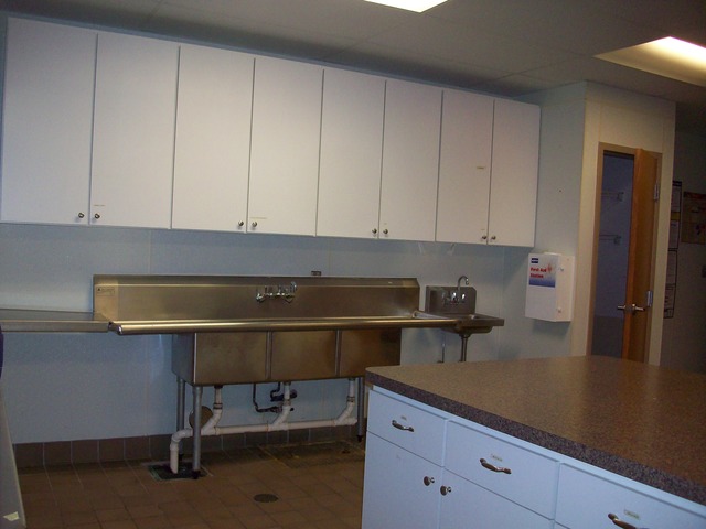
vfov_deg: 41.8
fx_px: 693
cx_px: 353
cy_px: 264
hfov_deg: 54.0
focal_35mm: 34
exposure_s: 1/60
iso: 160
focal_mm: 5.7
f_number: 2.8
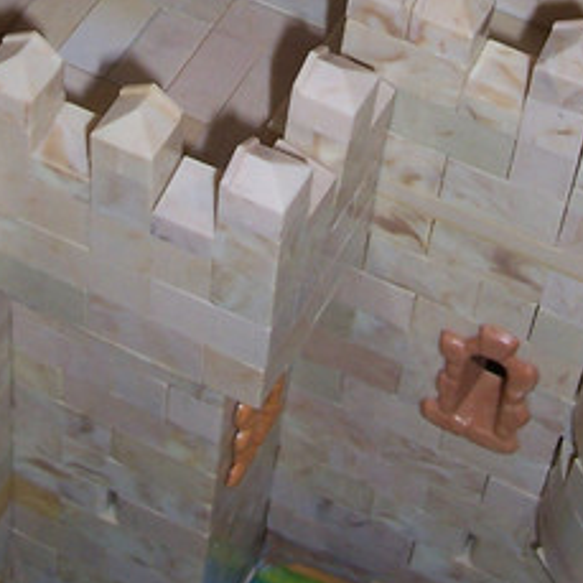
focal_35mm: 105
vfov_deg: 15.7
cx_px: 303
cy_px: -186
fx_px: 2001
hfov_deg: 16.6
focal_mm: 5.6
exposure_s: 1/60
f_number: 2.7
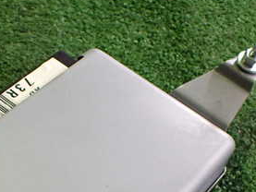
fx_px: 481
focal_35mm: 65
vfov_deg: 21.9
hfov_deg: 29.6
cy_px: 186
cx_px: 91
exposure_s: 1/125
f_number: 2.3
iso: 640
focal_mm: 5.4
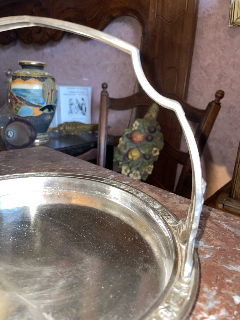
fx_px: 240
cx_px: 120
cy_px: 160
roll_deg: -4.0
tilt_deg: -16.1
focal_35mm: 26
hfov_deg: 53.1
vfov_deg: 67.3
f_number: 1.6
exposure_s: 1/17
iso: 40
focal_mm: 4.2
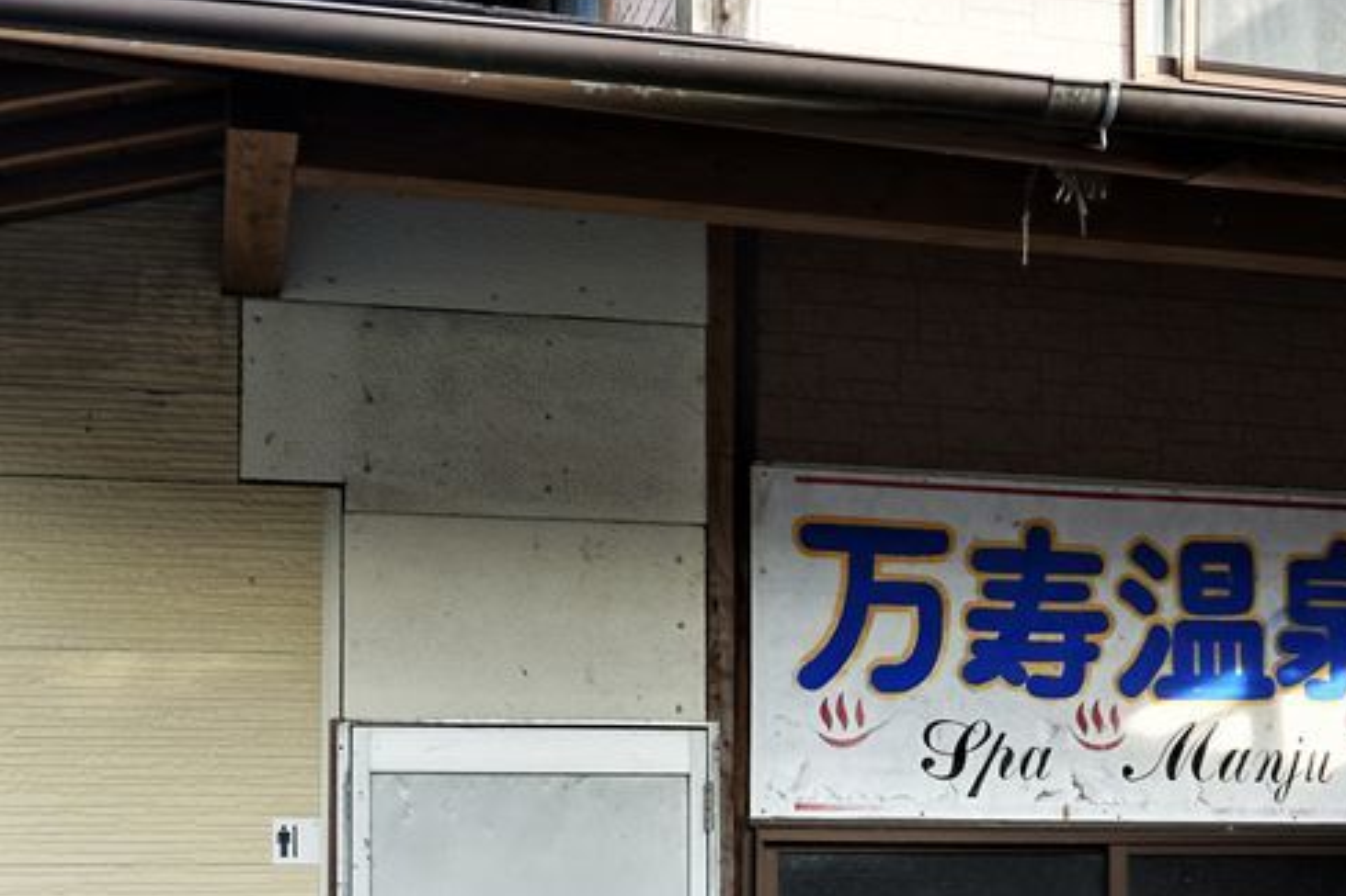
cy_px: 794
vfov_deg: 22.5
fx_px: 2205
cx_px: 858
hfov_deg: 33.7
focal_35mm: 59
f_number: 5.6
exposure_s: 1/80
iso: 100
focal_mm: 16
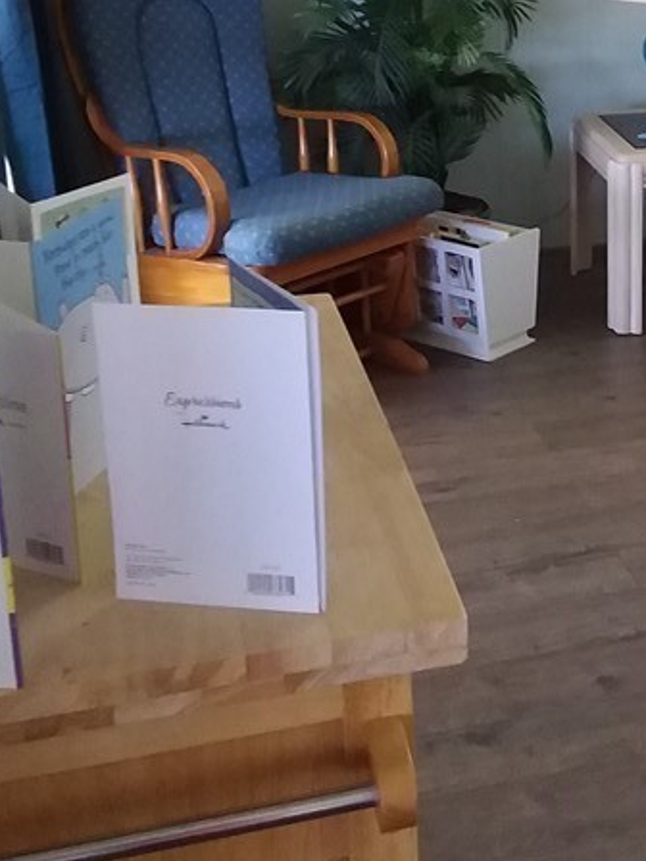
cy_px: 169
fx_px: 1592
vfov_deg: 29.6
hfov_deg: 22.1
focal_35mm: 64
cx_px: 633
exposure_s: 1/24
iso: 200
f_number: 1.9
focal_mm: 2.91
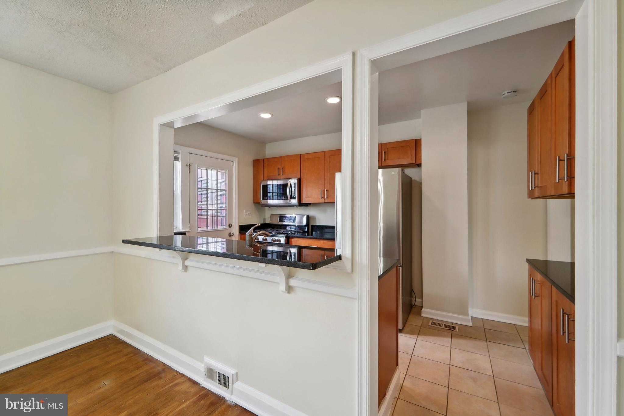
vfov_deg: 81.2
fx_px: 243
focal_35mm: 14
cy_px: 208
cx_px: 312
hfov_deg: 104.3
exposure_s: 1/25
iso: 400
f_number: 8
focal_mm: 14
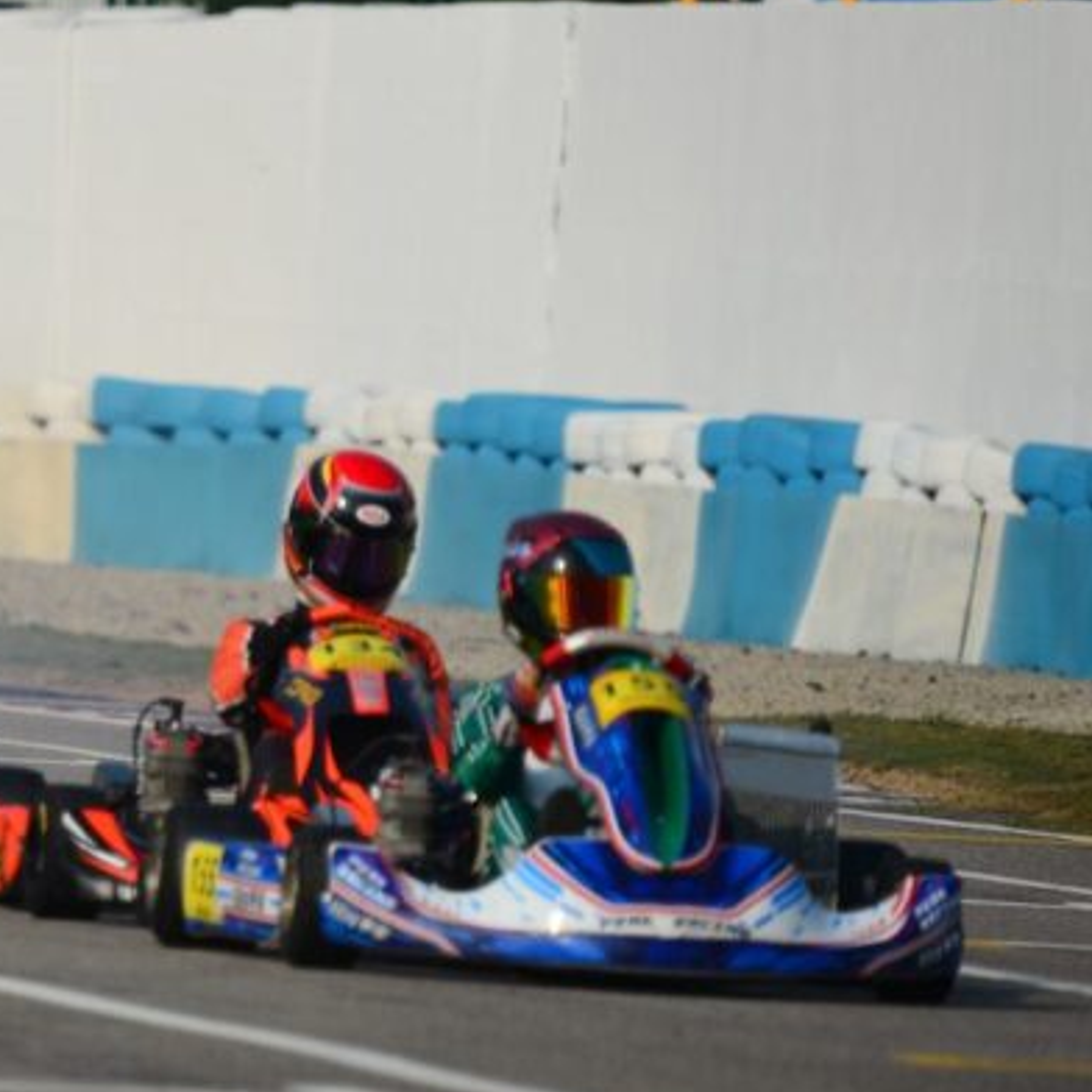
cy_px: 692
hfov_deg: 2.6
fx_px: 23770
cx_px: -198
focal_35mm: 666
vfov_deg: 2.6
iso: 125
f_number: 4
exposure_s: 1/2000
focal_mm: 300
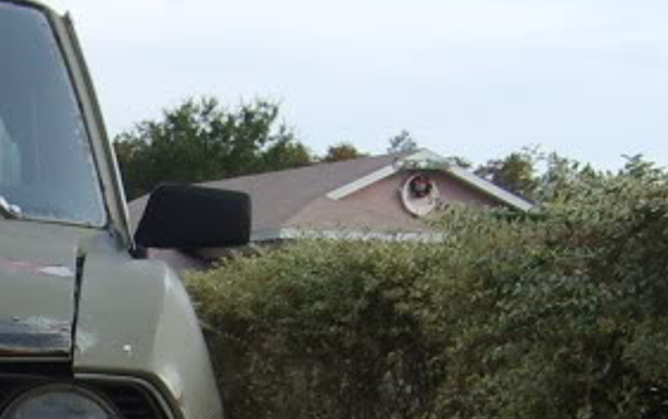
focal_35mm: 135
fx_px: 2459
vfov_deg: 9.4
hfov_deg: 15.0
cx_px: -121
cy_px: 638
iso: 50
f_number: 2.8
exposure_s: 1/500
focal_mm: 5.8
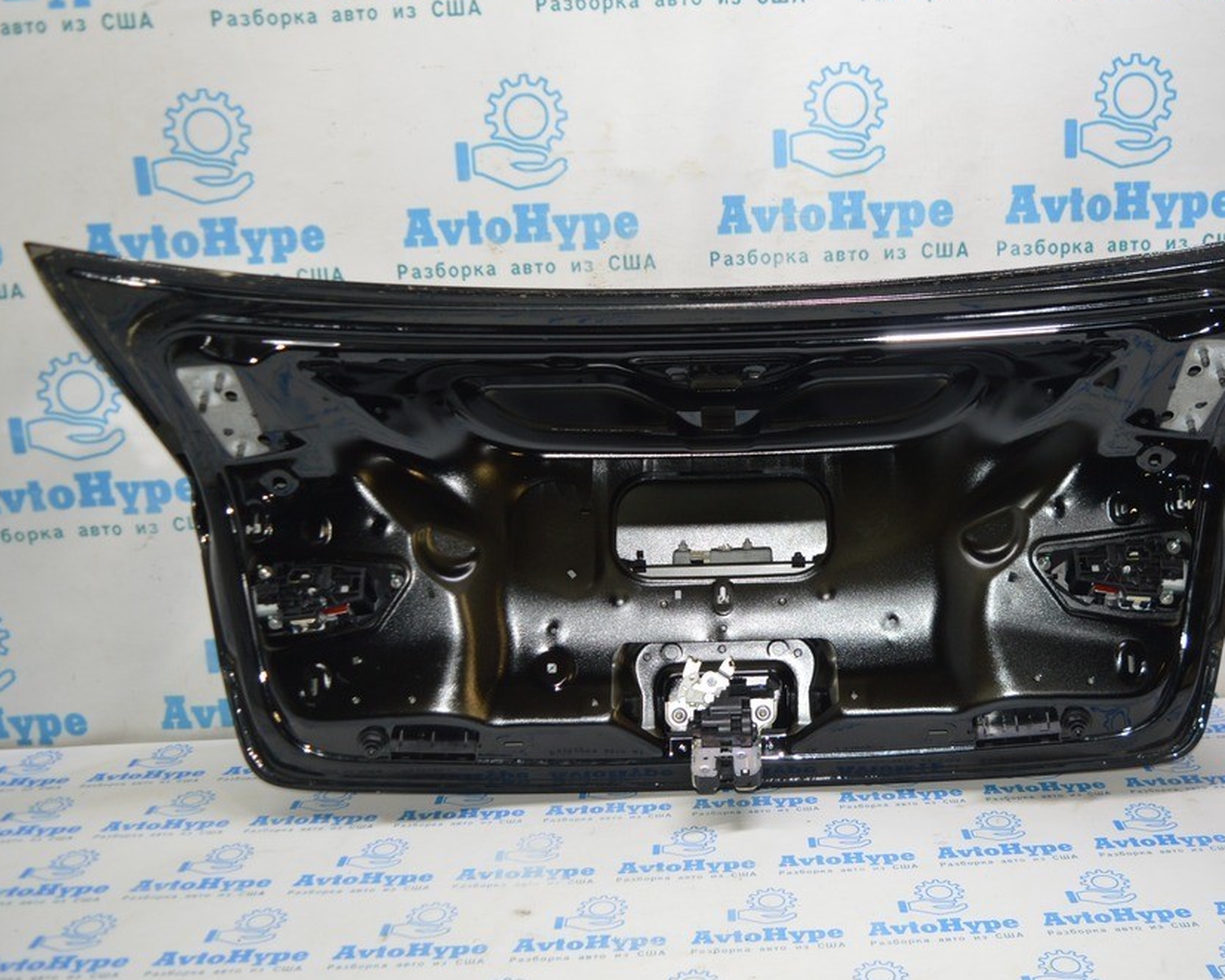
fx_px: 1327
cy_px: 482
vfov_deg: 40.6
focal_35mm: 37
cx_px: 732
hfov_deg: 49.3
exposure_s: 1/60
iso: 450
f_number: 3.8
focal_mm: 21
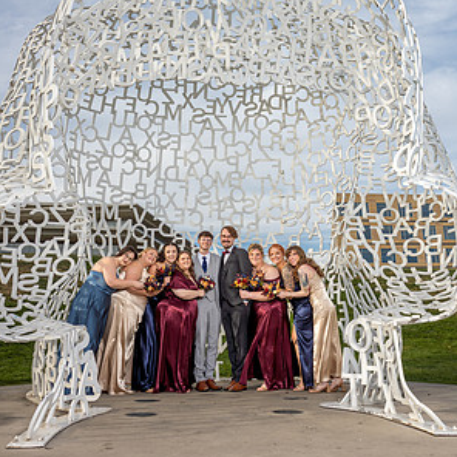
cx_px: 227
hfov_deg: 52.5
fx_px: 463
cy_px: 147
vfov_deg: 51.4
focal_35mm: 31
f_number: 6.3
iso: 100
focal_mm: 24
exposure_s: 1/250
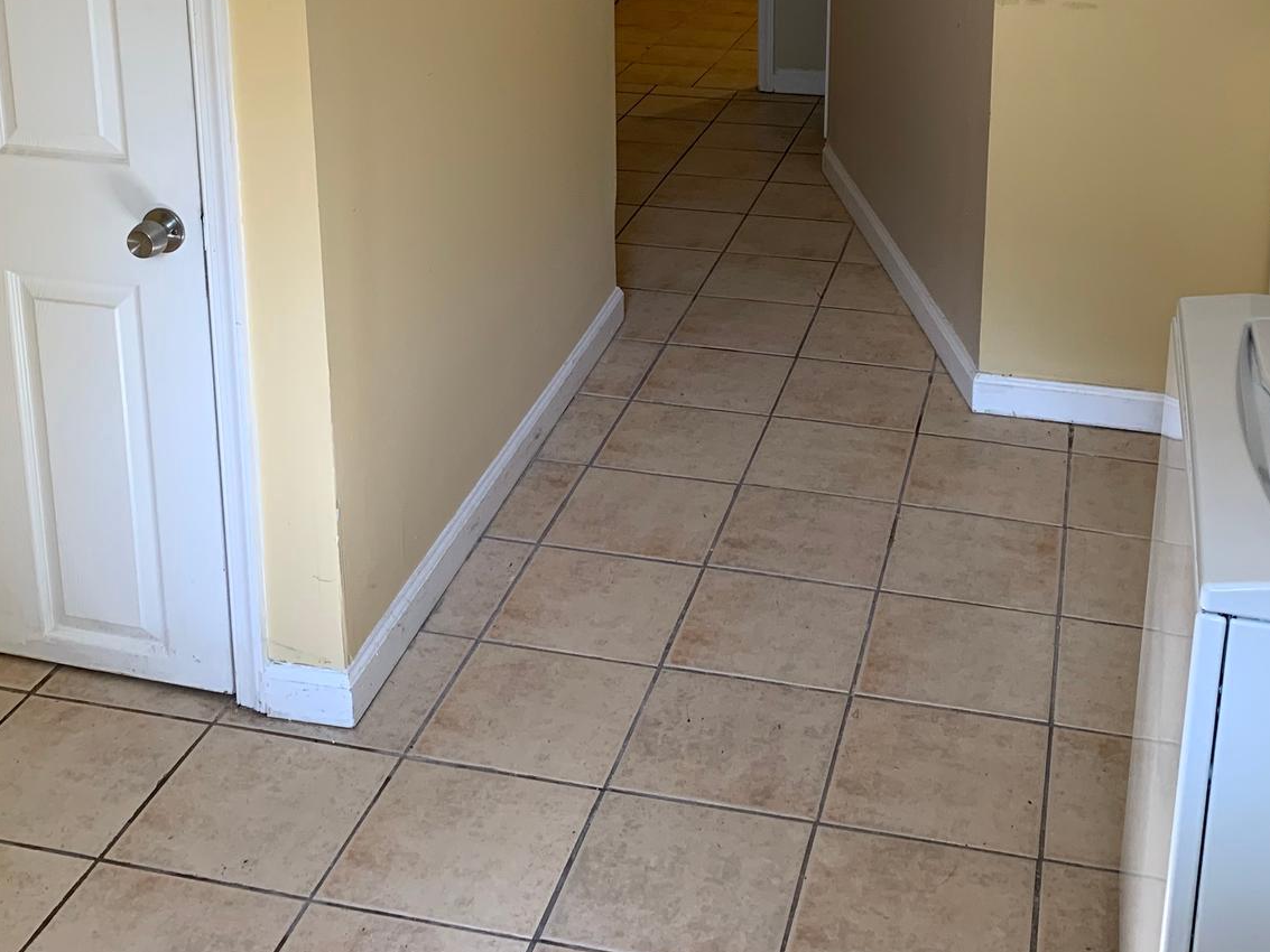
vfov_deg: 29.6
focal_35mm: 47
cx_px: 713
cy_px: 100
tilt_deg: -15.4
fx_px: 1725
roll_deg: -0.3
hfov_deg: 40.4
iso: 100
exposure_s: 1/72
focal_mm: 4.25
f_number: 1.8
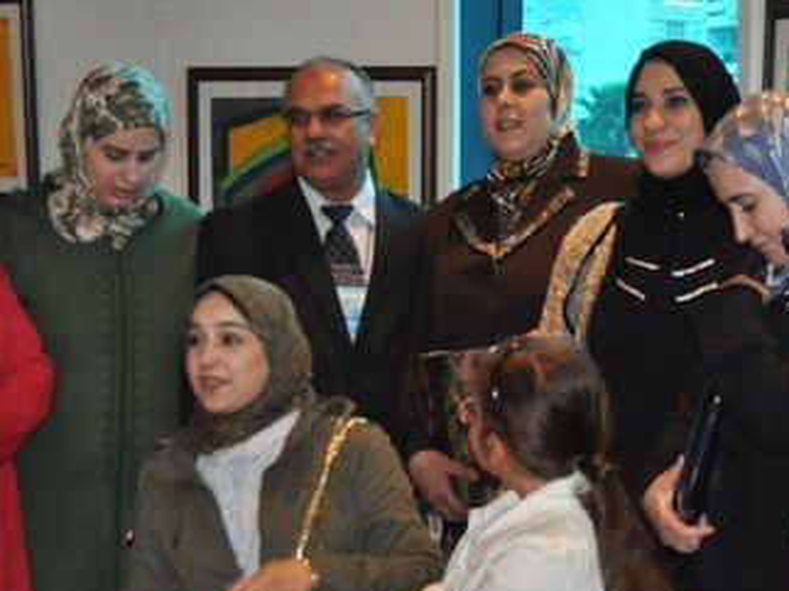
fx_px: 1959
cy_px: 345
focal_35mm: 86
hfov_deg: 22.7
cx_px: 468
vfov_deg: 17.1
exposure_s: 1/60
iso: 800
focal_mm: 30
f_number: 4.2
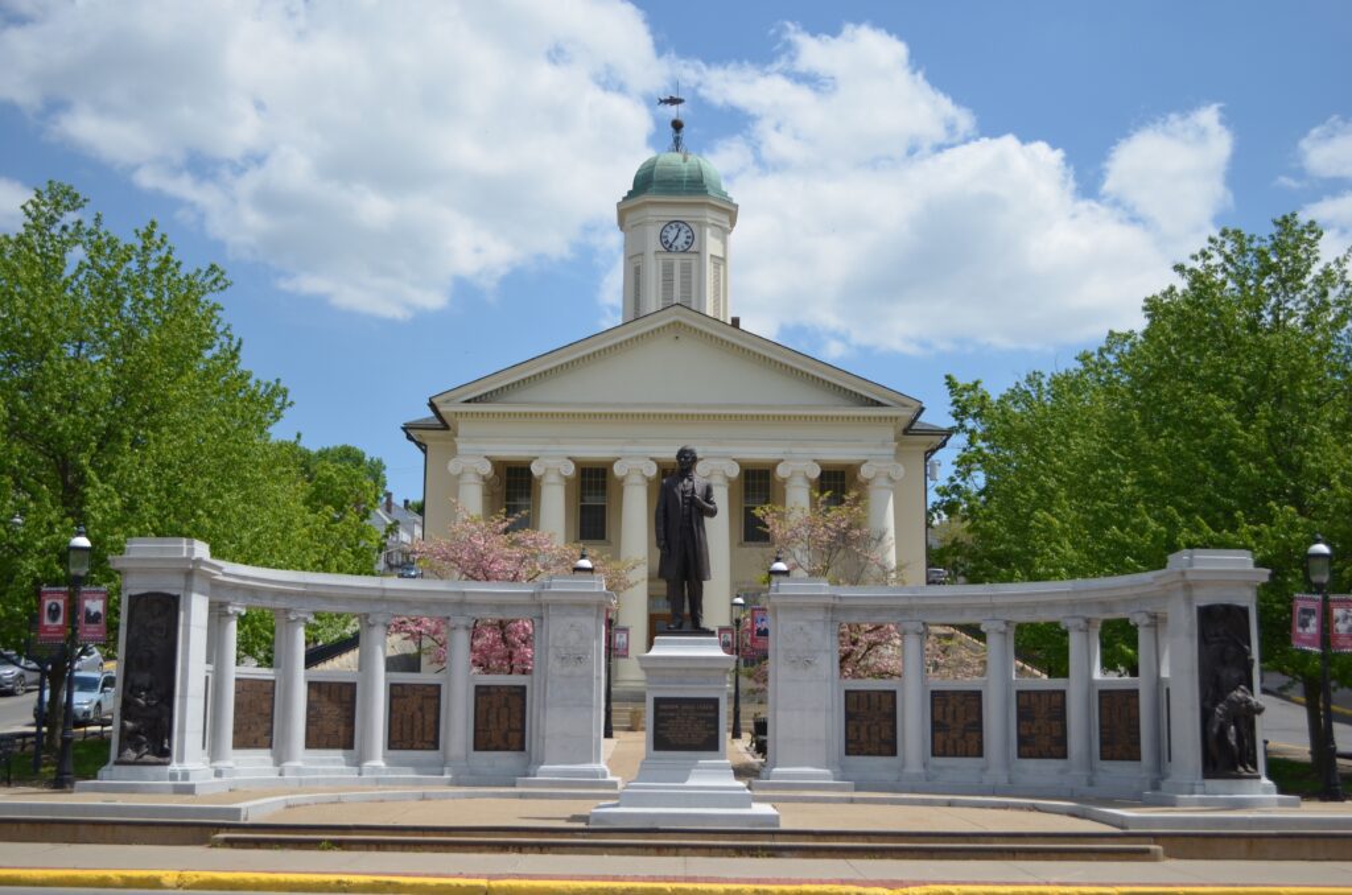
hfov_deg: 46.5
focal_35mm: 42
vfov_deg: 31.7
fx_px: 1574
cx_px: 676
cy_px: 448
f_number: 4.5
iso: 200
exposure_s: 1/2000
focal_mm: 28
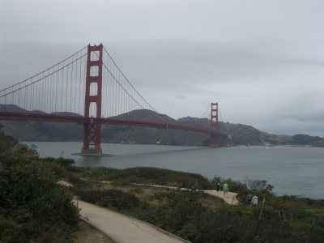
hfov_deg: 45.8
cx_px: 162
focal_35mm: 41
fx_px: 384
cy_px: 122
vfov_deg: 35.1
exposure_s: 1/800
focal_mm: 6.8
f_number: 4.6
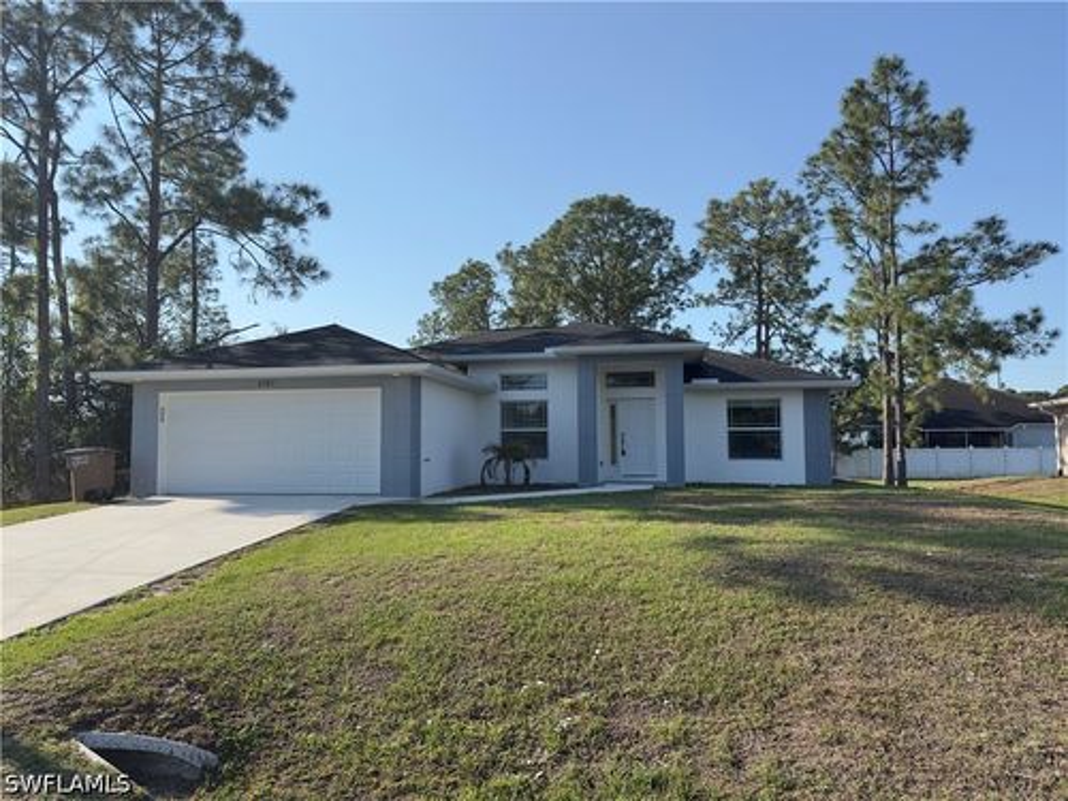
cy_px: 400
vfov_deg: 56.8
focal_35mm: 24
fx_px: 740
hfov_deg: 71.6
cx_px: 534
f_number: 1.78
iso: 100
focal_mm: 6.86
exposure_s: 1/4854
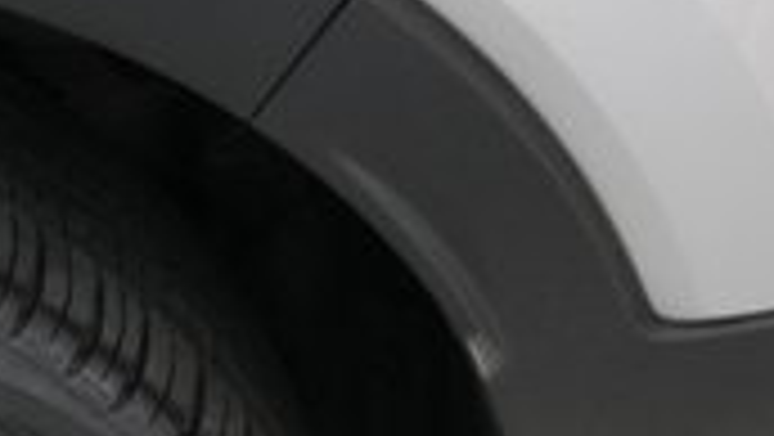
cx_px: -432
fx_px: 2238
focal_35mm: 109
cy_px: 638
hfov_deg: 17.4
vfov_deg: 10.8
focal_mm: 28
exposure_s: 1/250
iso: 3200
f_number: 2.8
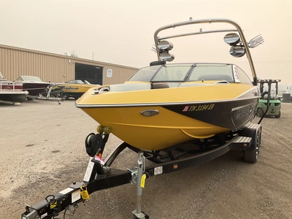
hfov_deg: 61.7
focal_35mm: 29
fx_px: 245
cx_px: 146
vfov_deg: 48.2
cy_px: 110
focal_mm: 3
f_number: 1.8
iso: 25
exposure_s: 1/869
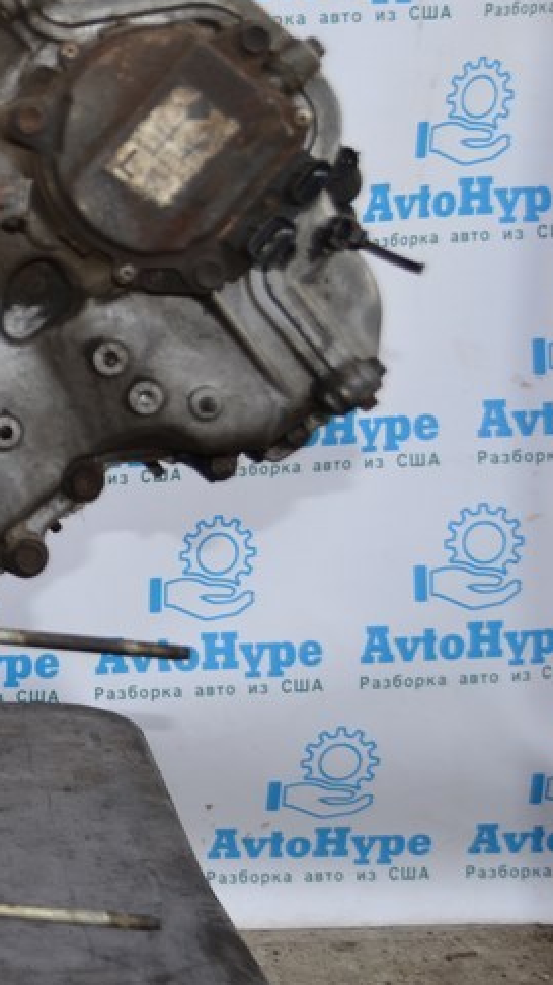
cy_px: 425
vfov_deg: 22.2
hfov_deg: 11.6
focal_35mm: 96
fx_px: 2508
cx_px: -466
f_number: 4.5
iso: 125
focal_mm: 29
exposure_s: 1/200
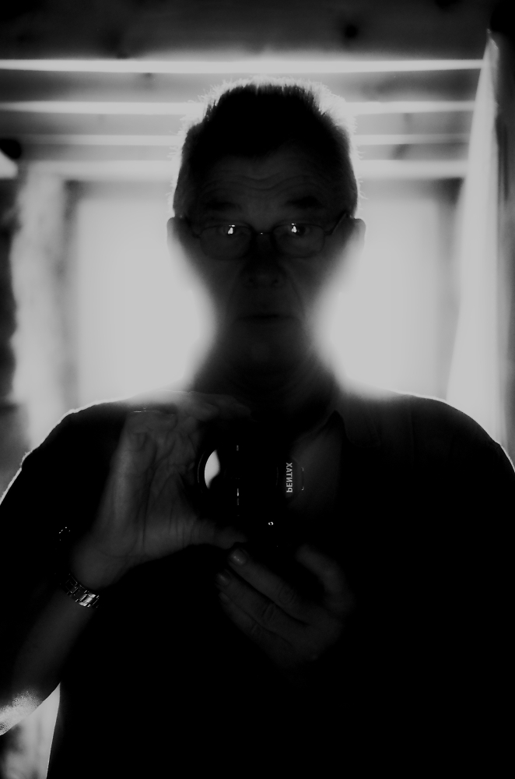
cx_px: 258
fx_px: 4032
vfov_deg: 11.0
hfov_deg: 7.3
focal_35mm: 187
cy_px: 390
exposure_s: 1/80
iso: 3200
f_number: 5.6
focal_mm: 125
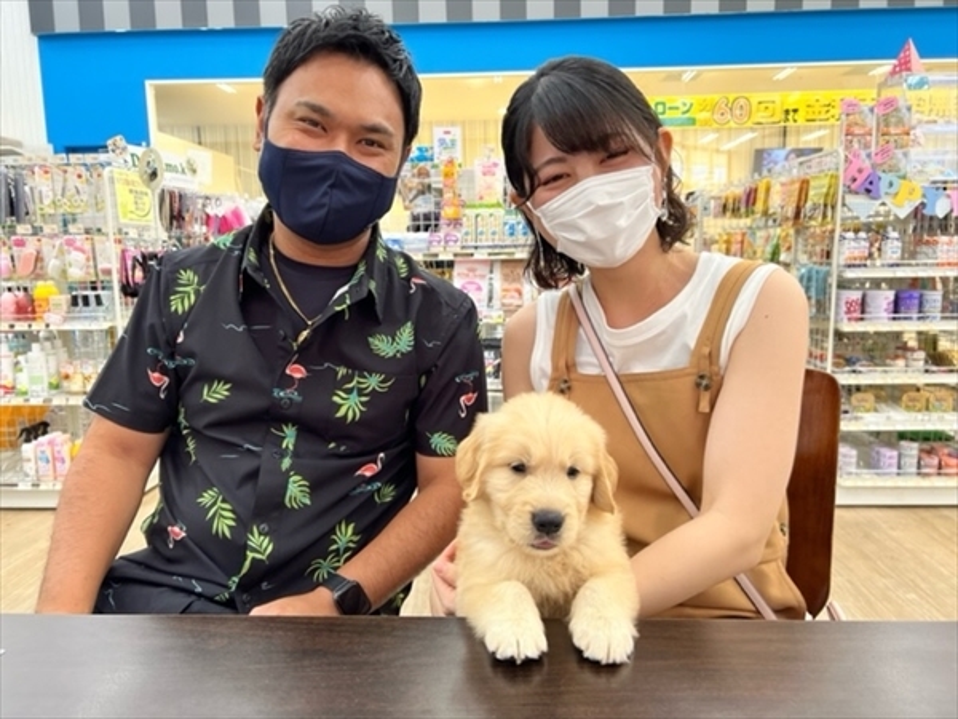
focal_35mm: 26
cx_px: 479
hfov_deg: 67.3
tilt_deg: -7.4
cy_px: 360
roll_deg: +1.3
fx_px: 720
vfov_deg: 53.1
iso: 64
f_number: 1.5
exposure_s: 1/60
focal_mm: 5.7
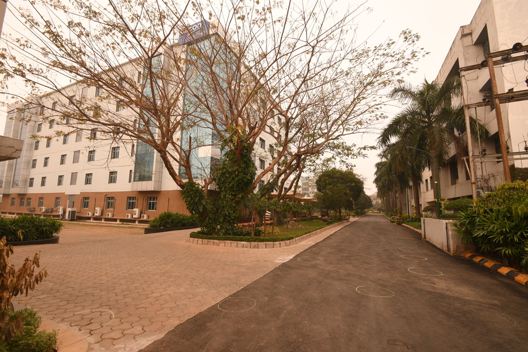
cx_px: 264
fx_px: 220
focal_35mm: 15
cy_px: 176
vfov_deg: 77.3
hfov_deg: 100.4
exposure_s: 1/60
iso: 640
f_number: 9
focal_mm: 10
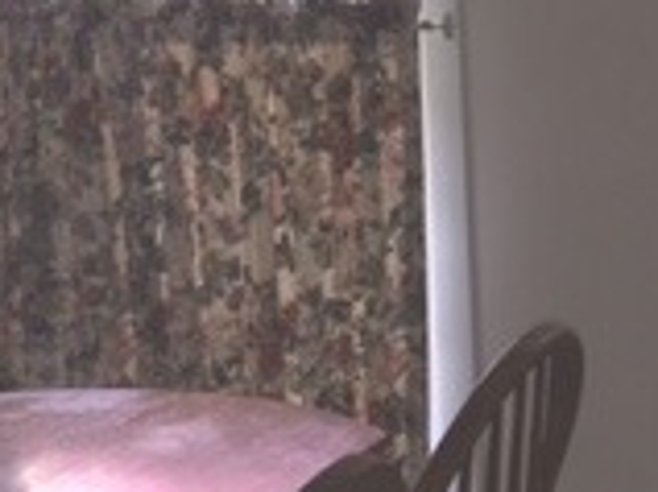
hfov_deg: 16.1
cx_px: 811
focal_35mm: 117
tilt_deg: -11.5
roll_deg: +0.4
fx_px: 2222
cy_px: 223
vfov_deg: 12.6
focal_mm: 4.15
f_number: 2.2
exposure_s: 1/30
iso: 32
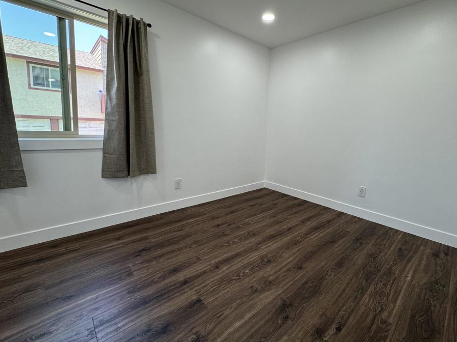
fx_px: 211
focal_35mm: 16
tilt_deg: -5.5
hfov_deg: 94.2
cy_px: 152
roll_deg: -1.1
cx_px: 251
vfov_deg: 77.8
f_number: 2.2
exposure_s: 1/120
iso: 100
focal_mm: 2.22
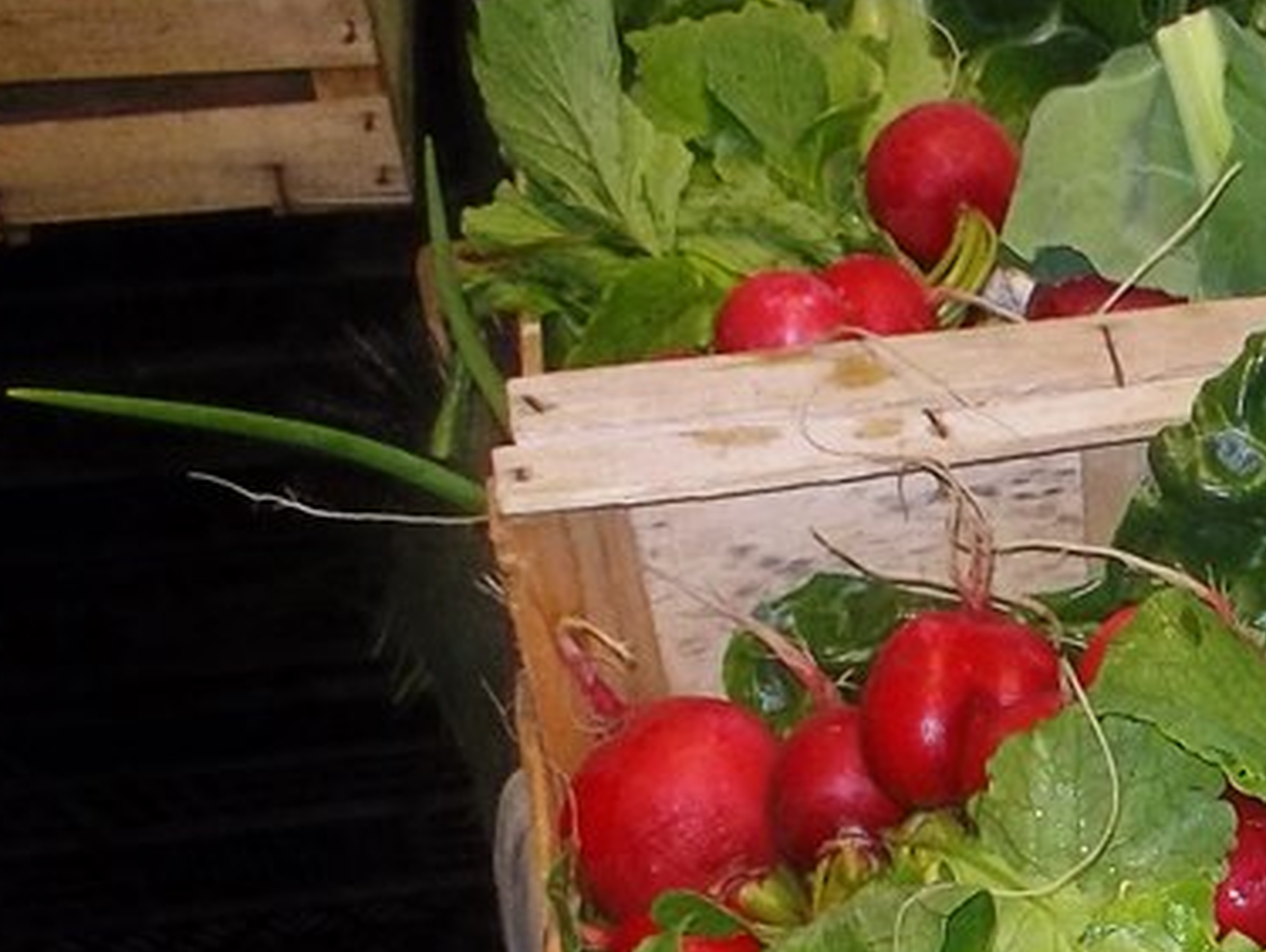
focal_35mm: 79
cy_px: 1151
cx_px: 1674
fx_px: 2892
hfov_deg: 22.0
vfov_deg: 17.8
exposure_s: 1/30
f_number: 3.3
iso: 160
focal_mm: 4.1
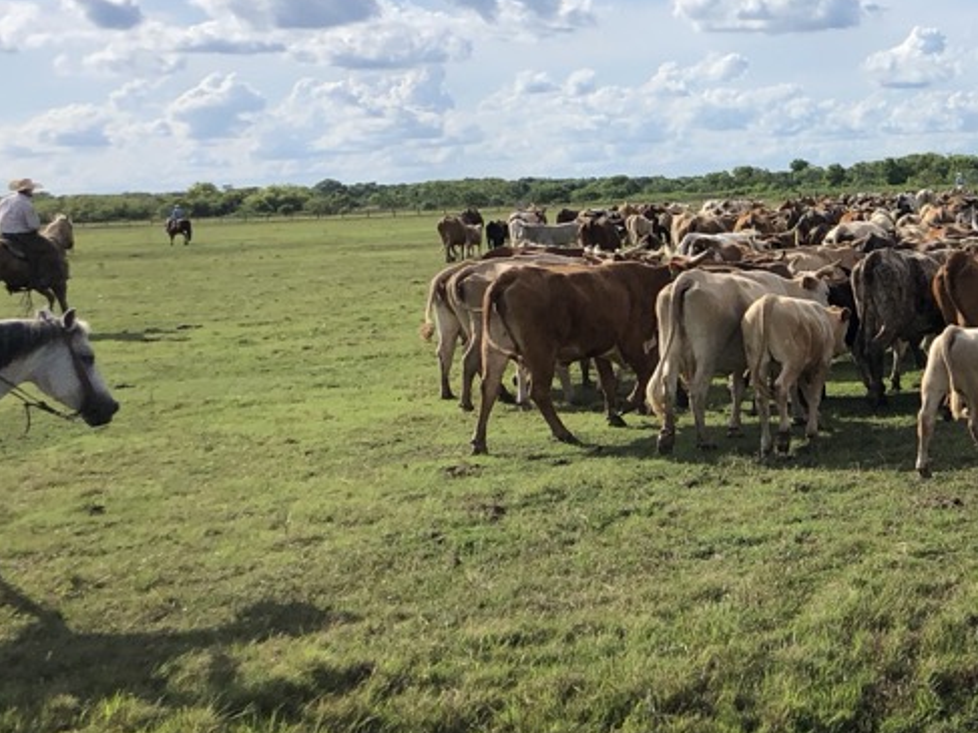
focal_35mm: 69
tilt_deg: -3.3
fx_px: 1949
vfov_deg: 21.2
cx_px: 1189
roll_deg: +2.4
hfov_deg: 25.2
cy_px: 247
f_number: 1.8
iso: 25
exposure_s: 1/3745
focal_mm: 4
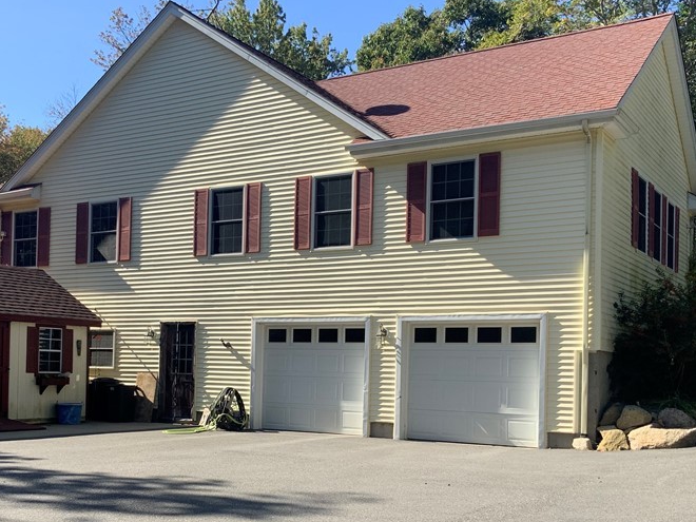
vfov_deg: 31.9
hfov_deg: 41.8
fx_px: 905
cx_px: 270
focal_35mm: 45
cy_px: 351
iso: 16
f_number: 1.8
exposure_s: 1/1035
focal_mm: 3
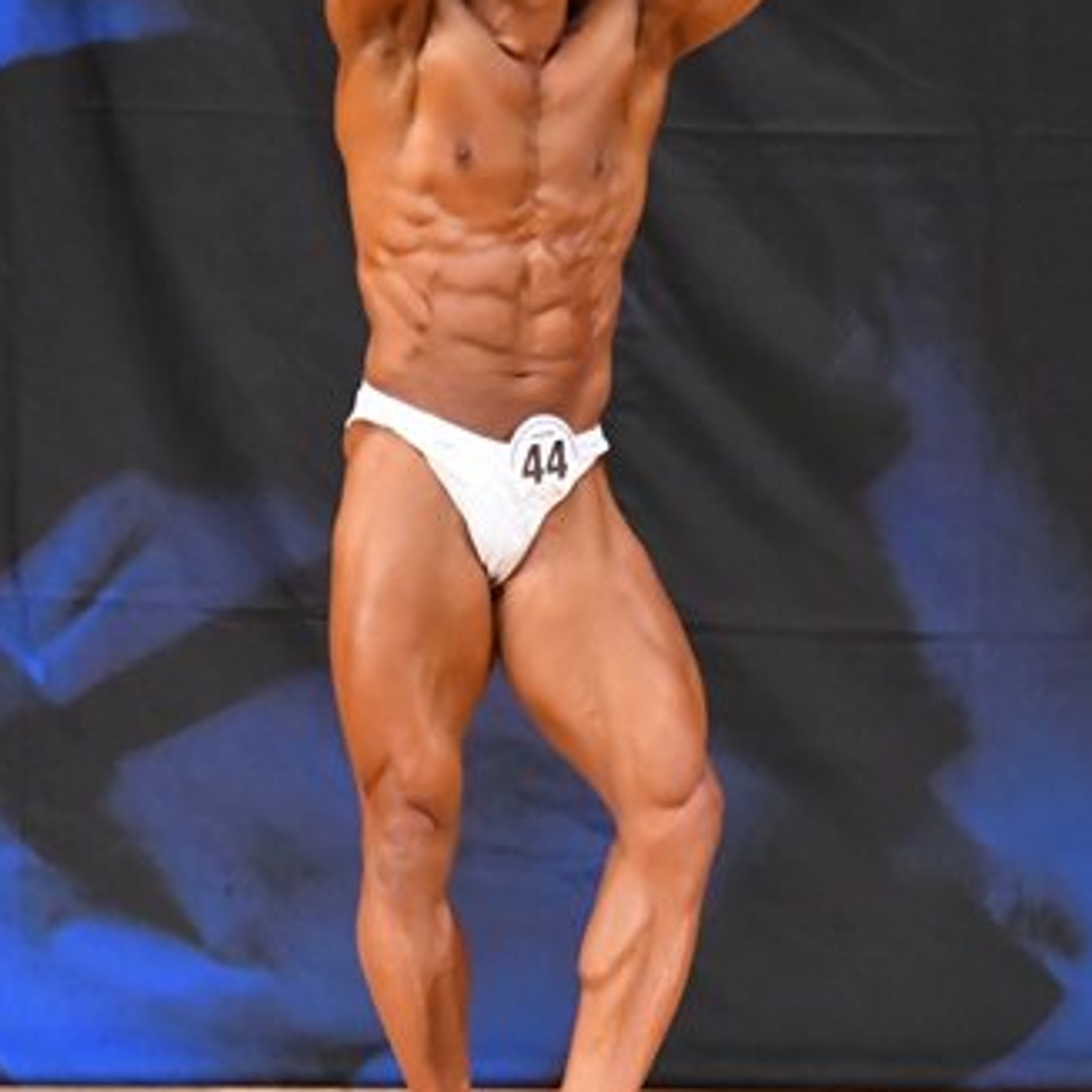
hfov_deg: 2.9
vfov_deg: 2.9
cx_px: 45
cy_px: 531
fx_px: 21557
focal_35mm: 604
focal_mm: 200
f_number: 5.6
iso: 8000
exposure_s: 1/400
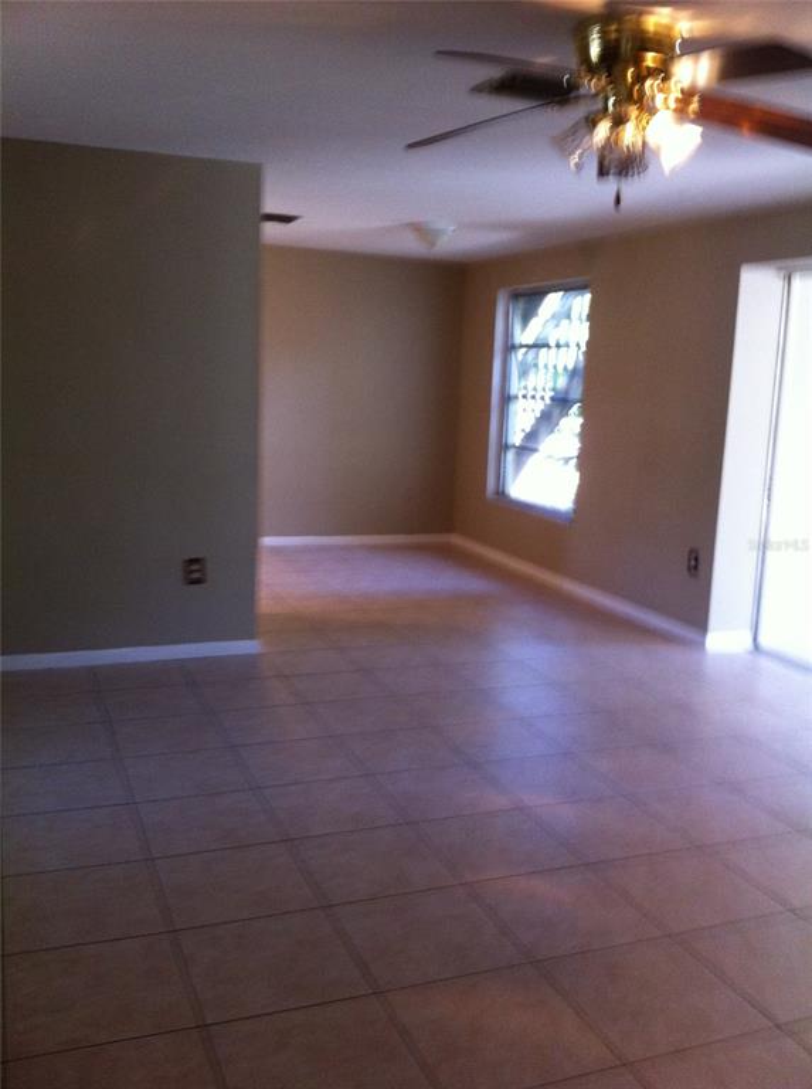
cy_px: 544
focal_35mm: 35
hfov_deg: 40.6
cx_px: 406
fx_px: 1098
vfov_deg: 52.7
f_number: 2.8
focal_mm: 3.85
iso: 200
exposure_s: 1/15
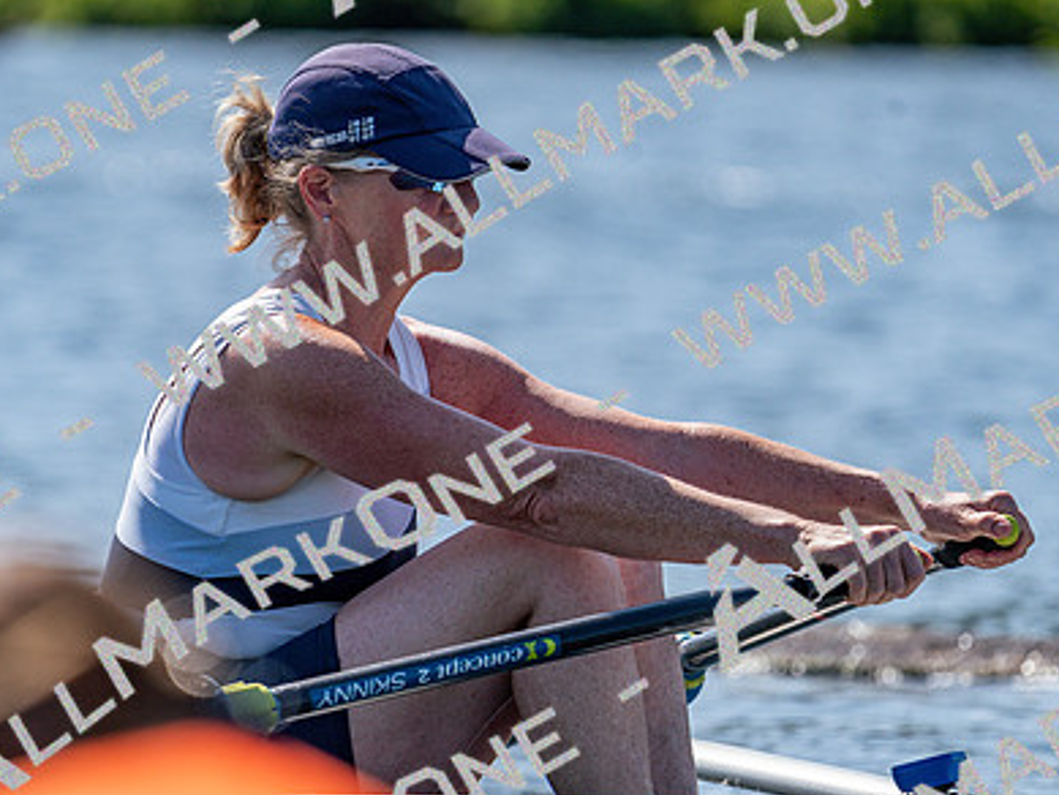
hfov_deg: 3.2
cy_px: 415
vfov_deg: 2.4
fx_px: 19188
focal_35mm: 627
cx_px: 474
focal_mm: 437
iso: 250
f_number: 6.3
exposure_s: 1/2000
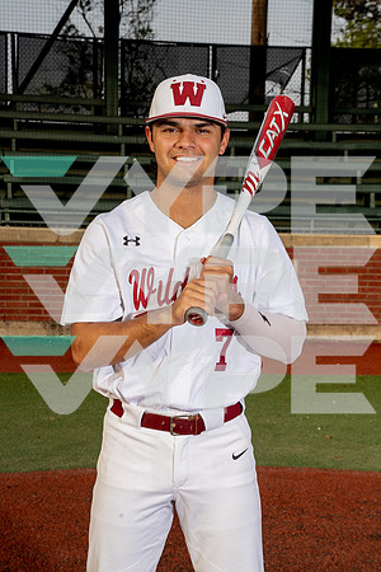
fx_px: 1111
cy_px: 286
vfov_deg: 28.8
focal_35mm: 70
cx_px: 190
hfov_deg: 19.5
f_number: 11
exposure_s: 1/250
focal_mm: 70
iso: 250
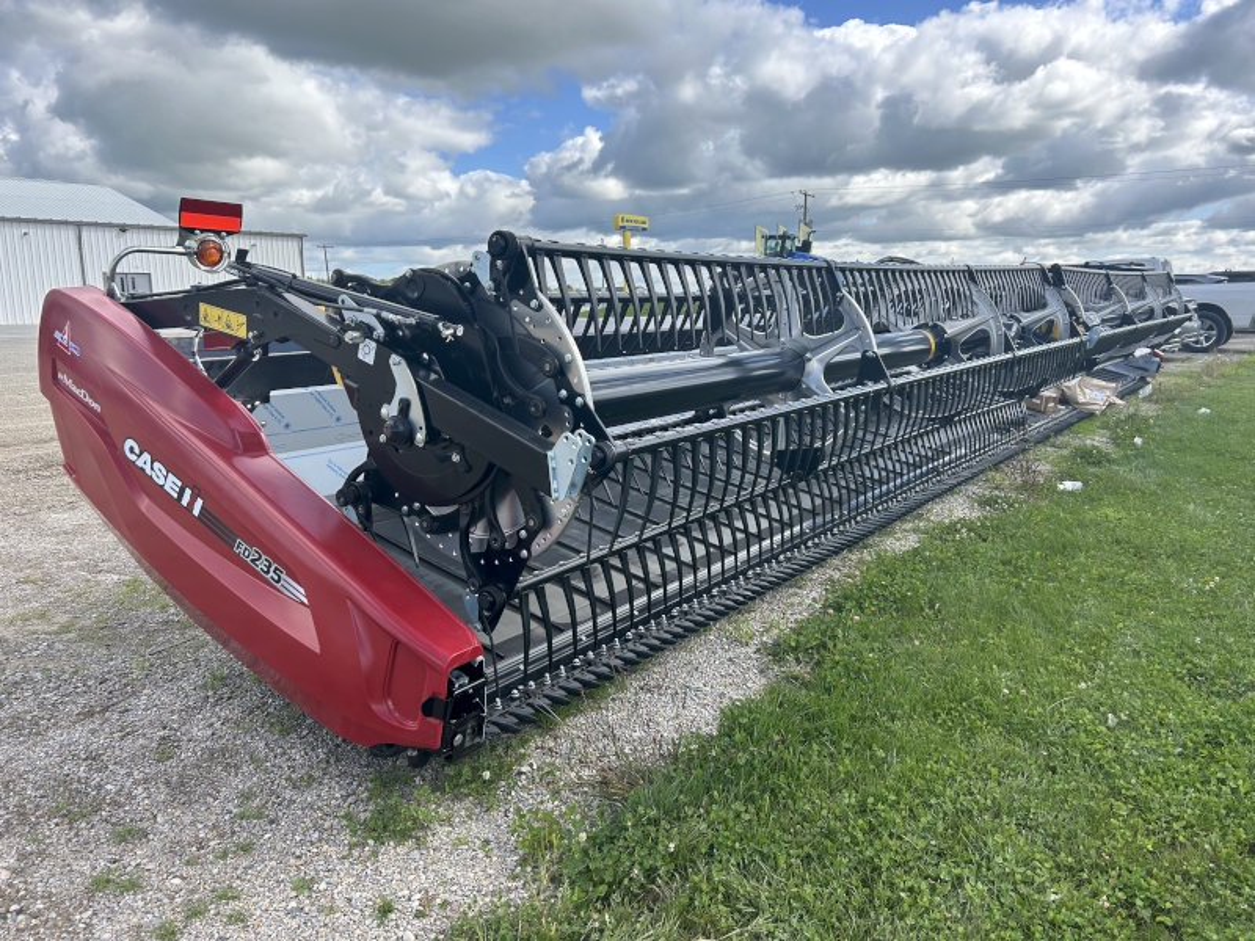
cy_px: 470
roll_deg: +1.0
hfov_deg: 67.3
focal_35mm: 26
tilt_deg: -9.5
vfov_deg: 53.1
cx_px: 628
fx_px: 943
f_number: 1.5
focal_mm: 5.7
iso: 50
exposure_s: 1/2008
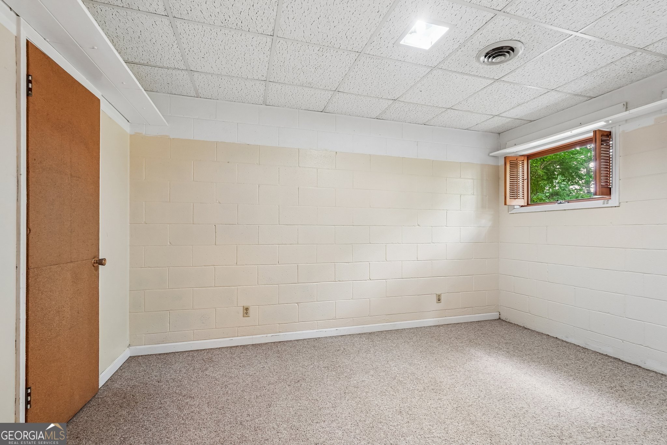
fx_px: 296
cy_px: 222
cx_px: 334
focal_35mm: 16
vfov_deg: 73.7
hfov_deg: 96.7
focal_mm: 16
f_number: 8
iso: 800
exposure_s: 1/3.33
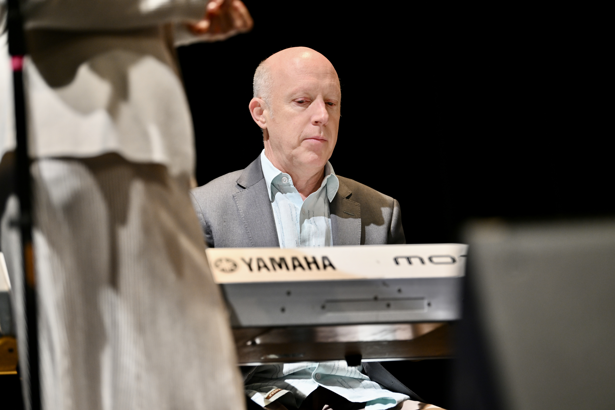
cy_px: 205
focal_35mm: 135
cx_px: 308
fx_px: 2306
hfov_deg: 15.2
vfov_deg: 10.2
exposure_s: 1/160
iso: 800
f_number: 2.8
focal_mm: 135
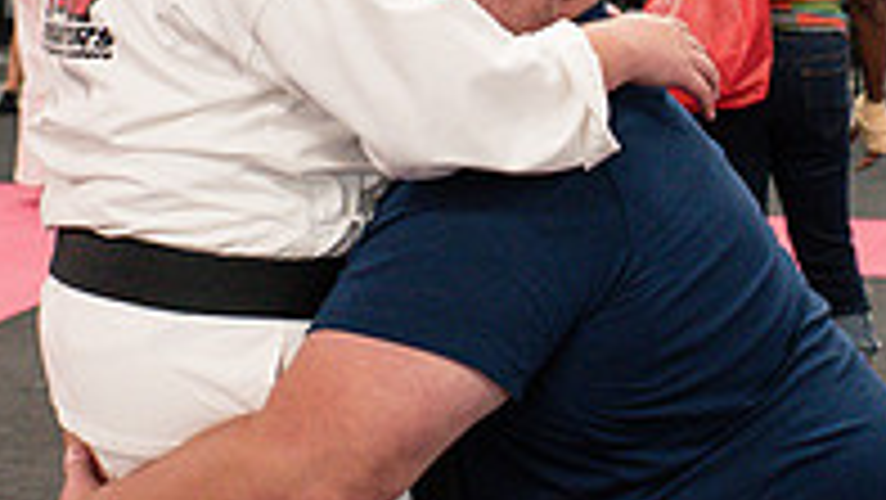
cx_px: 571
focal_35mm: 128
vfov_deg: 9.4
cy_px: -55
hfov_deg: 16.7
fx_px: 3008
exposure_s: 1/200
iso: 1250
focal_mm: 35
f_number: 4.5
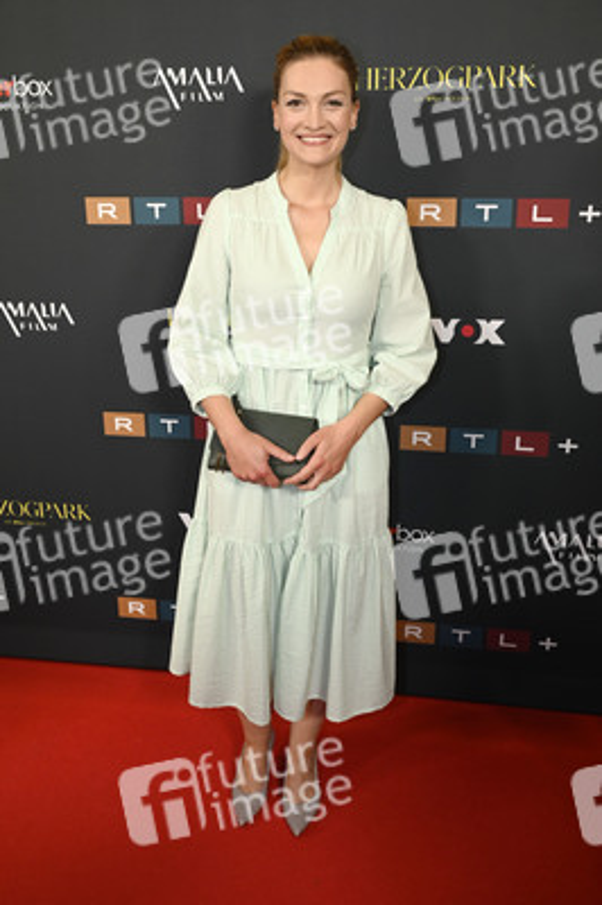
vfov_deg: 54.5
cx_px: 301
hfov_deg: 37.8
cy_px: 452
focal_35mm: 35
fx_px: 879
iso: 1250
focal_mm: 35
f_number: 6.3
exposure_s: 1/160
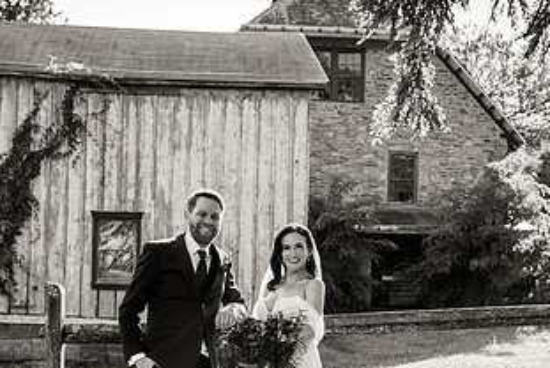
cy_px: 312
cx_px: 228
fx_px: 826
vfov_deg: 24.6
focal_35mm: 54
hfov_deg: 36.7
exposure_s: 1/500
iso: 400
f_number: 4
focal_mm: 29
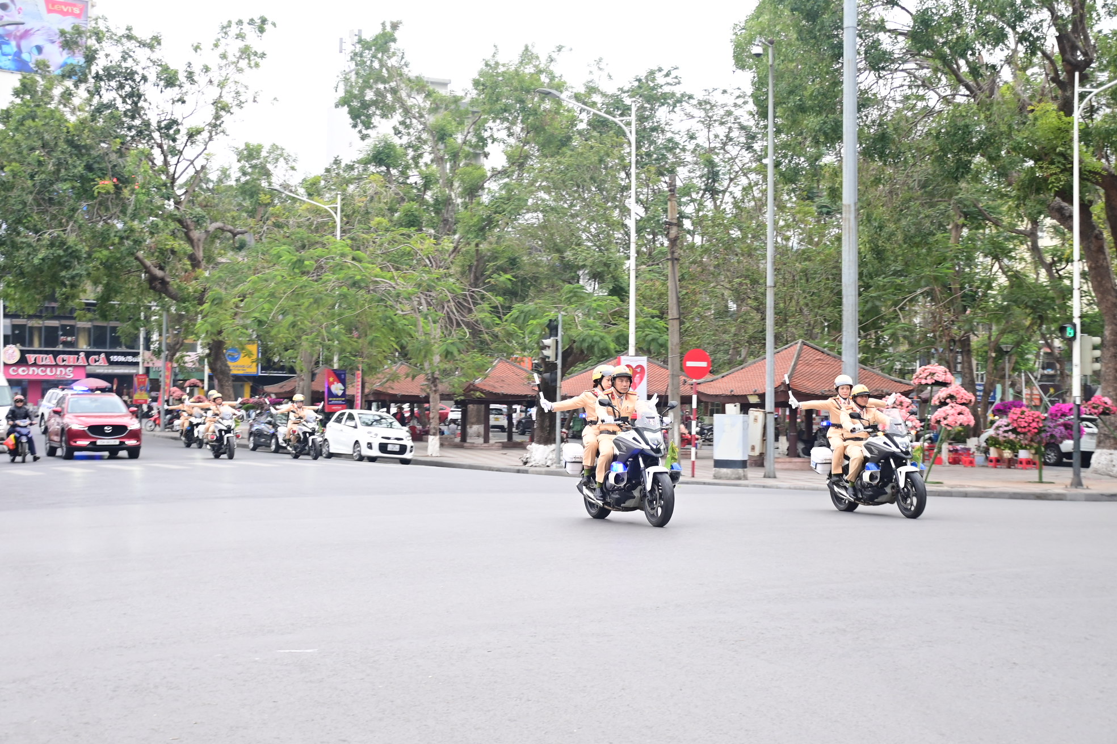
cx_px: 558
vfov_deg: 26.5
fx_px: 1582
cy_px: 372
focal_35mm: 51
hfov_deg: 38.9
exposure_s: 1/200
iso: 200
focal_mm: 34
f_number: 4.2
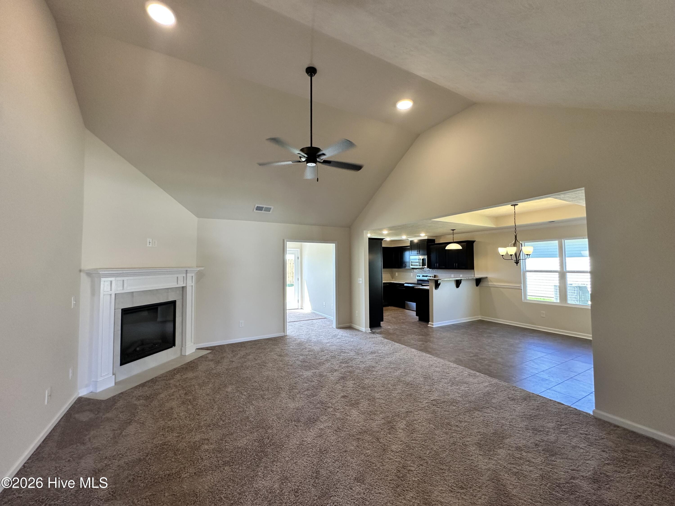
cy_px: 253
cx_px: 338
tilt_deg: +1.7
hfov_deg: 102.1
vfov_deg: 85.7
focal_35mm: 14
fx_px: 273
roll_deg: -0.1
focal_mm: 2.22
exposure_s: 1/120
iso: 160
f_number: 2.2
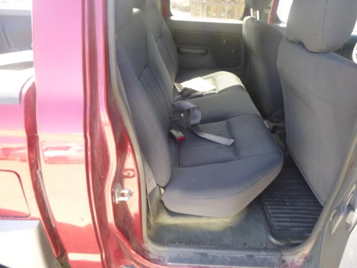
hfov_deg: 69.4
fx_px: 258
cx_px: 178
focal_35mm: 25
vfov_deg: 54.9
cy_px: 134
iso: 320
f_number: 3.9
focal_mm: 4.5
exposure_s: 1/60
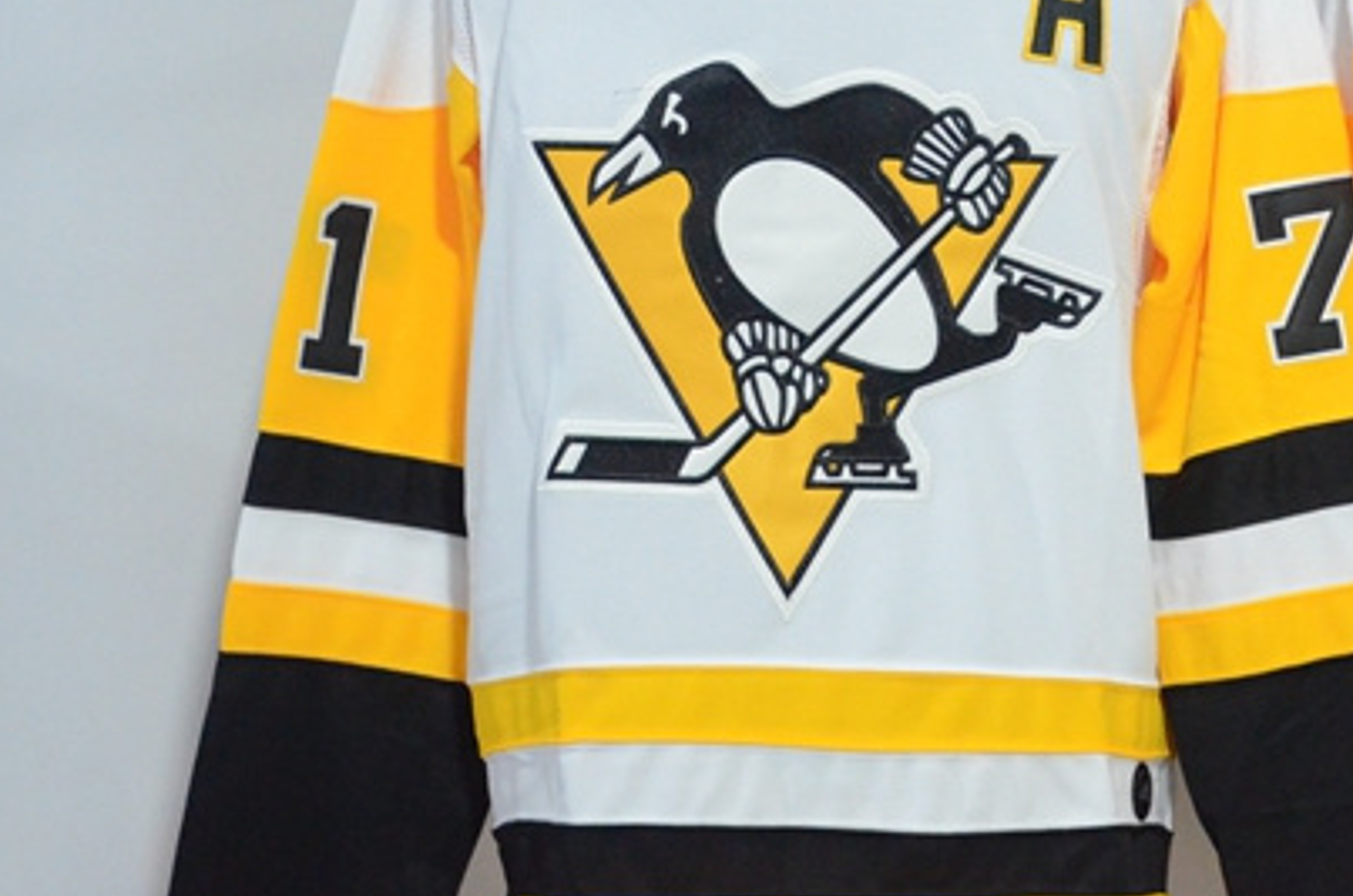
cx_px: 1259
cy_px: 305
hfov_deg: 16.2
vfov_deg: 10.9
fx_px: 4689
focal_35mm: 125
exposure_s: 1/50
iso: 4000
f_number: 4.5
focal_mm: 42
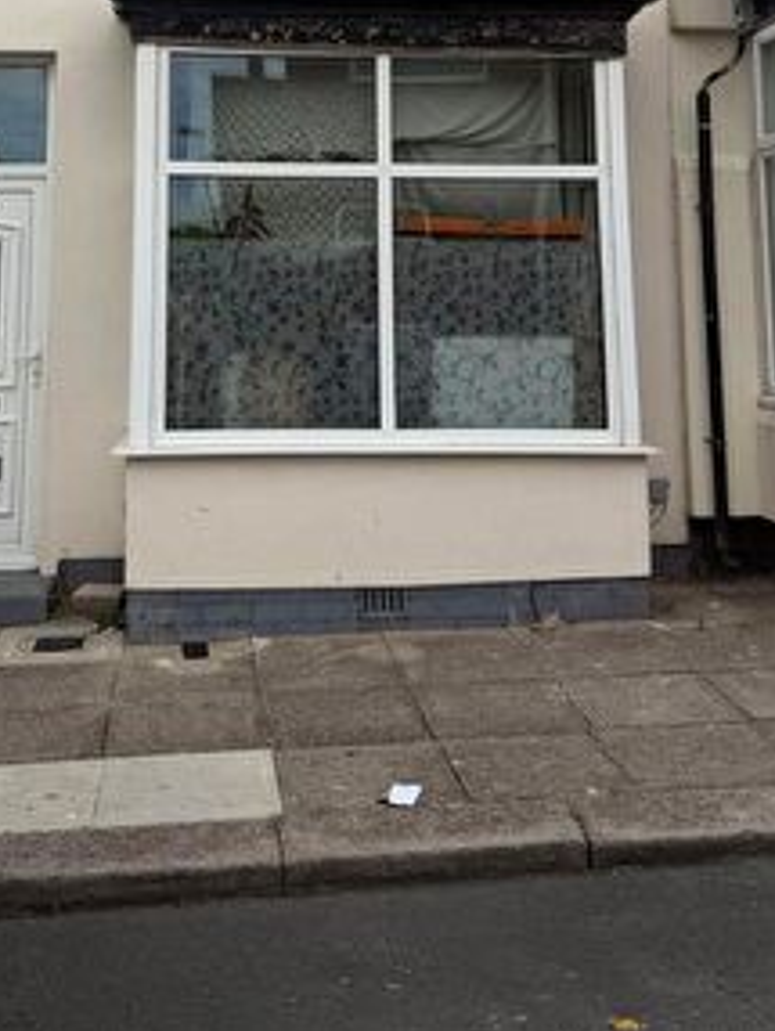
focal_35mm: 44
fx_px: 1312
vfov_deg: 39.7
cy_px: 96
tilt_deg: +9.6
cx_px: 285
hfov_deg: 32.7
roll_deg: -0.3
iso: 80
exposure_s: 1/4167
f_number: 1.78
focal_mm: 6.76
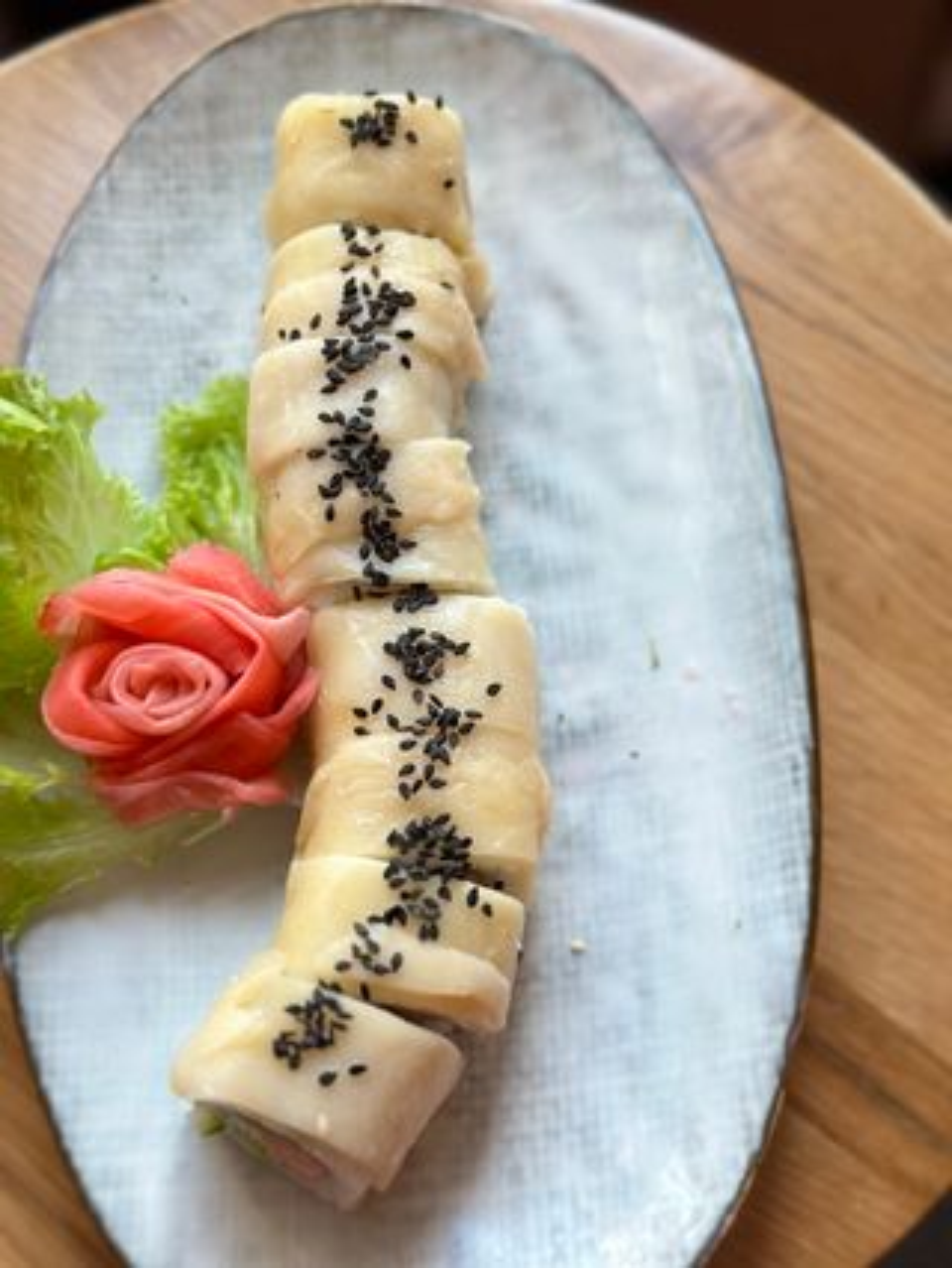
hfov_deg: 30.3
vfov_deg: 39.6
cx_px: 476
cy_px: 634
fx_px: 1758
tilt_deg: -70.4
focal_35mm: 48
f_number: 1.78
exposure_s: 1/109
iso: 125
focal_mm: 6.86
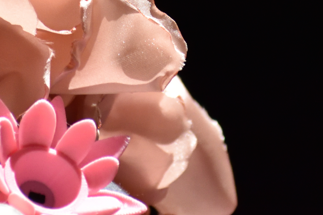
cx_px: 96
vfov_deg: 1.0
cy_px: -48
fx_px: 11977
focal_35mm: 1335
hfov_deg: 1.5
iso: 3200
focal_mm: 300
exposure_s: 1/60
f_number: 7.1
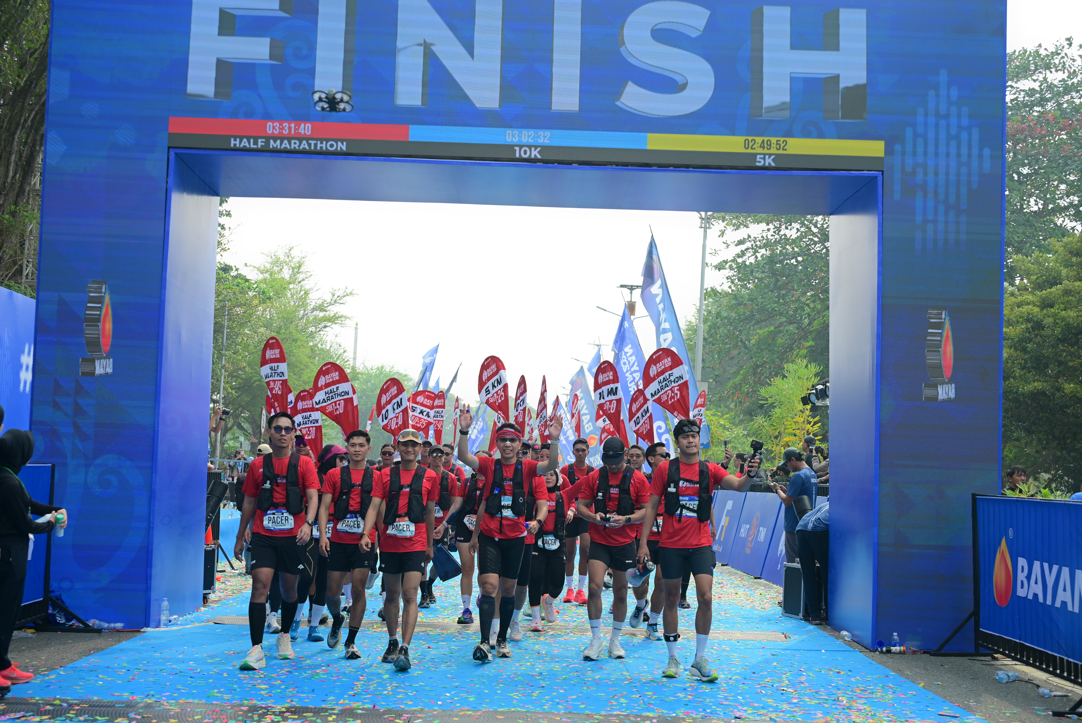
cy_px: 362
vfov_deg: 28.7
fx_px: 1413
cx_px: 541
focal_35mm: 47
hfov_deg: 41.9
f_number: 4
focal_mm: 47
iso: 160
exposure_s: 1/800
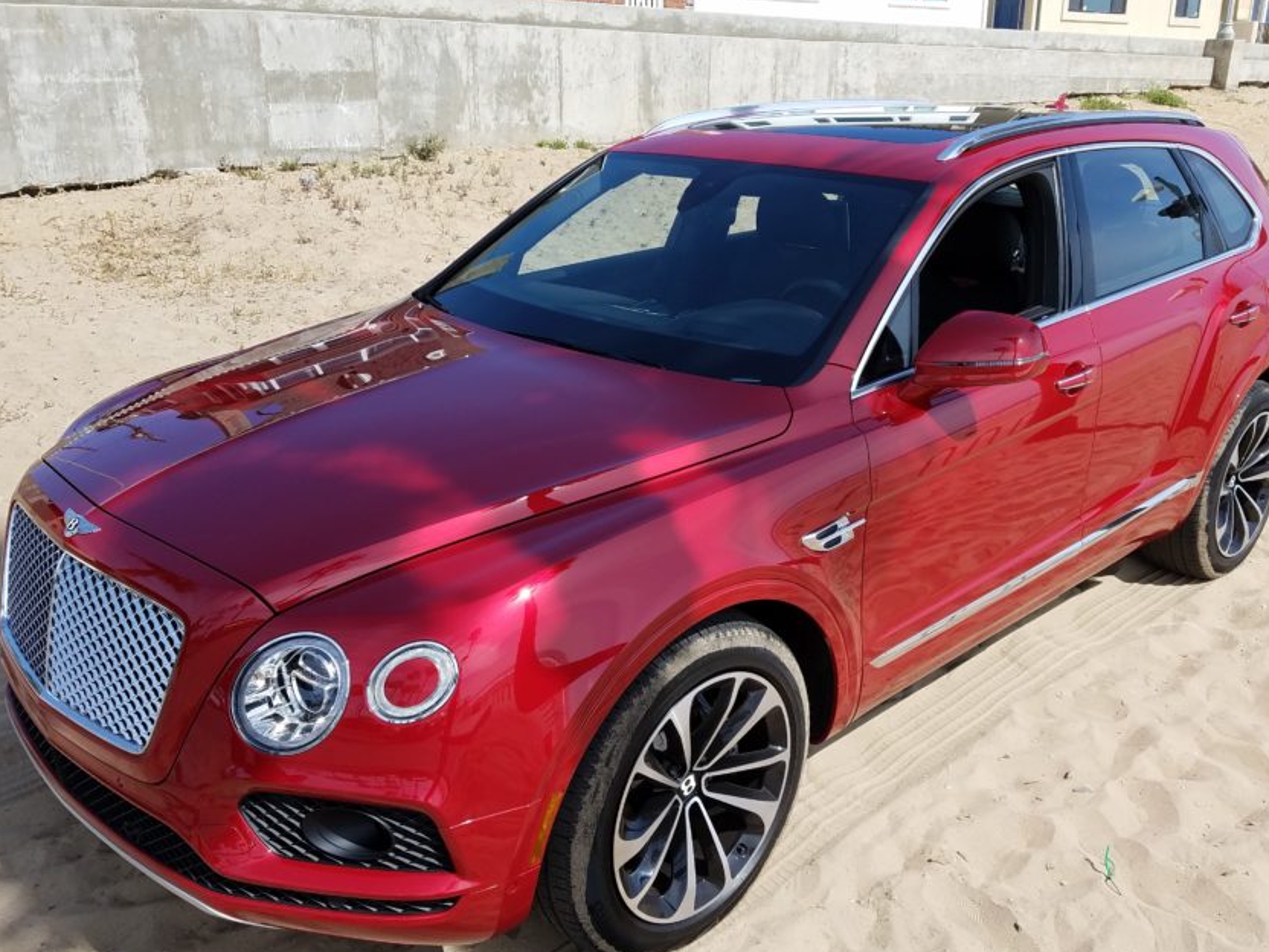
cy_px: 508
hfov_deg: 56.8
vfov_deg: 44.1
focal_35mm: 32
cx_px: 651
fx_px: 1173
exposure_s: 1/2152
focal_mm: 4.2
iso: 50
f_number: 1.7
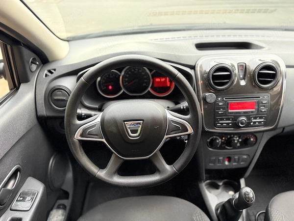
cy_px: 110
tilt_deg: -37.5
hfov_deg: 71.6
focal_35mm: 24
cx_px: 147
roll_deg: +0.2
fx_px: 204
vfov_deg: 56.8
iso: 800
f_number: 1.78
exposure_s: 1/53
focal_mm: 6.76
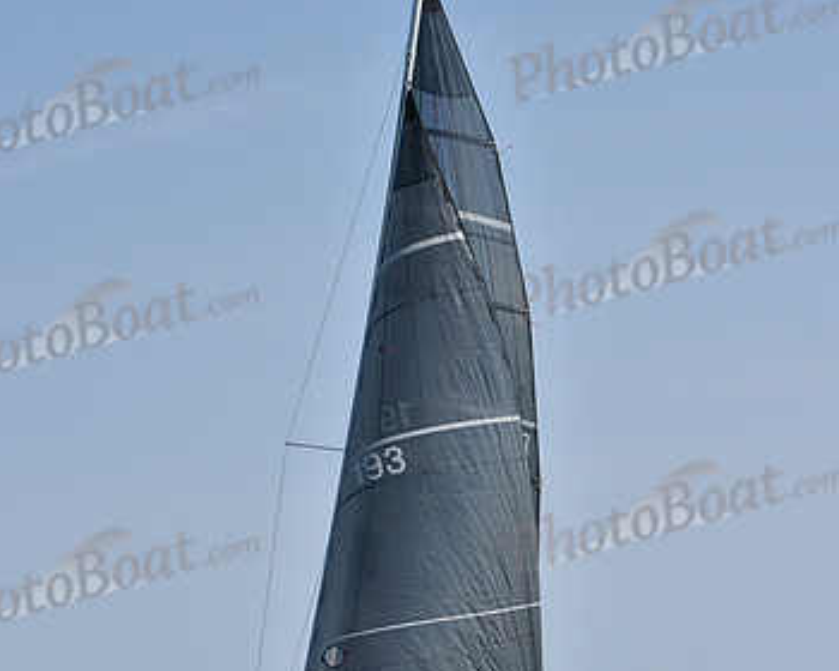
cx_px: 385
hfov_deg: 9.2
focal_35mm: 210
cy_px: 422
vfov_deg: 7.4
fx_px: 5215
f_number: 6.3
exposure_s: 1/800
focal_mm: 135
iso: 320
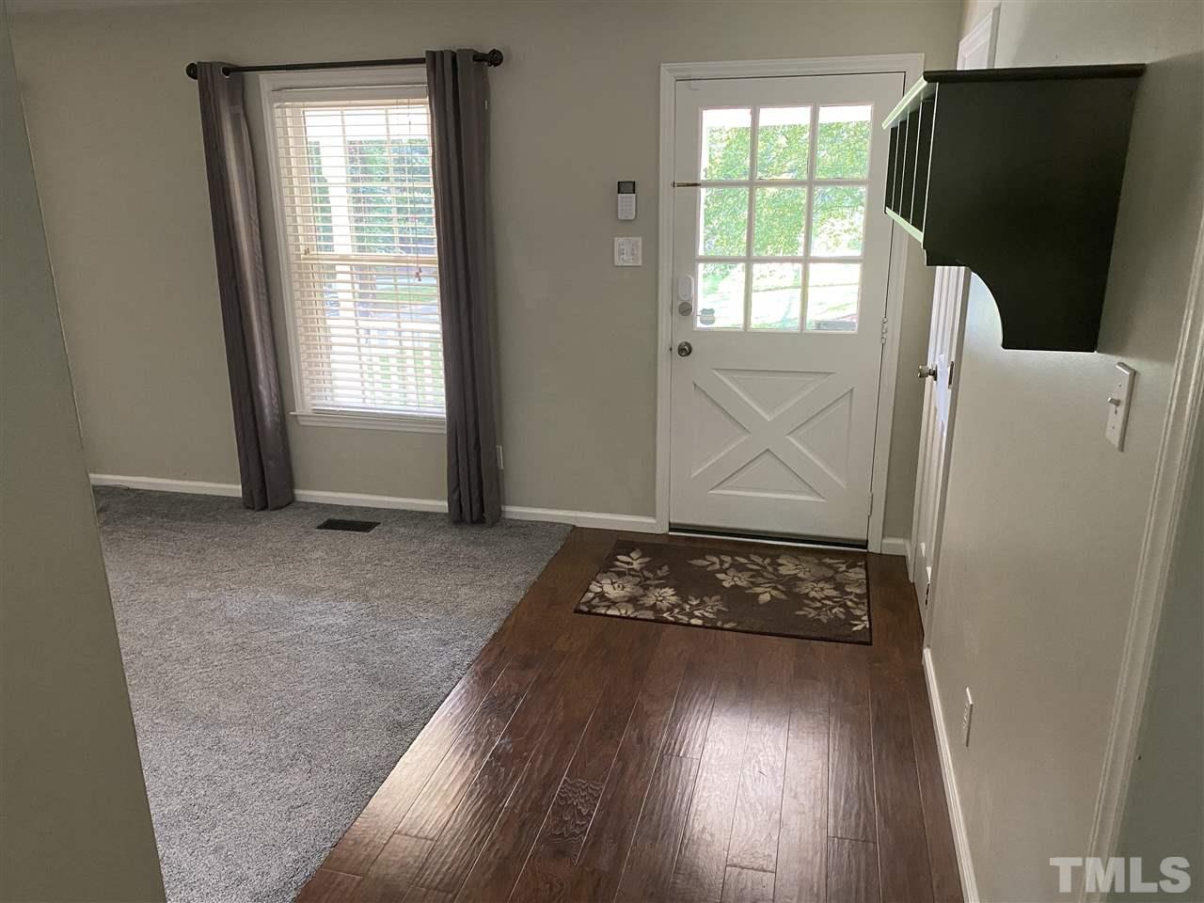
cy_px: 452
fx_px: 904
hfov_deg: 67.3
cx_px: 602
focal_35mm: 26
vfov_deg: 53.1
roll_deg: +0.1
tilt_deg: -15.6
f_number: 1.8
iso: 400
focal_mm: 4.25
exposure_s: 1/60
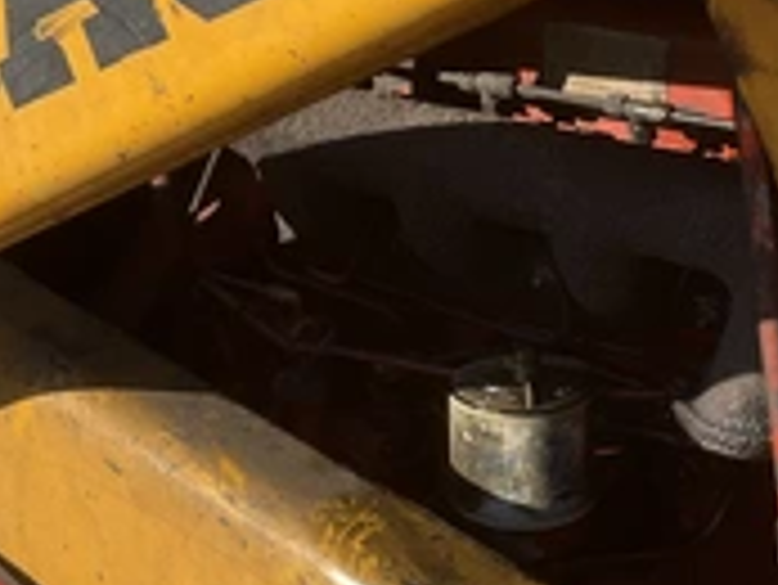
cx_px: 607
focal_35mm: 67
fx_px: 1507
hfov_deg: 28.4
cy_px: 284
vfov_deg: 22.0
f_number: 1.8
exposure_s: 1/1076
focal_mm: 3
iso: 25
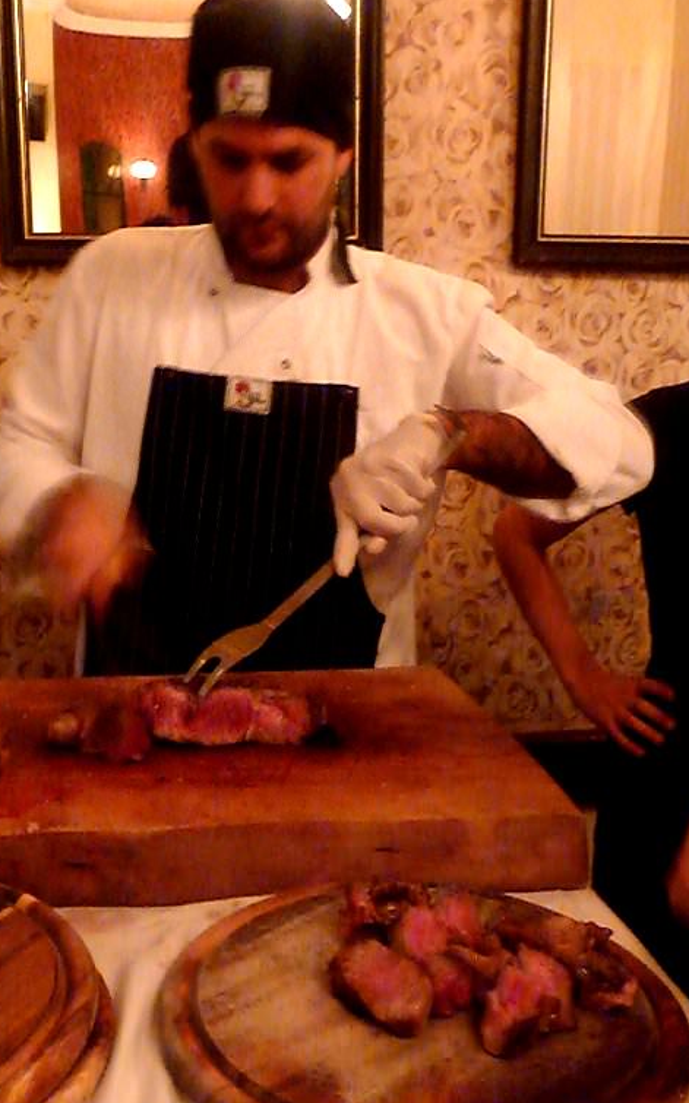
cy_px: 554
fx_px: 1082
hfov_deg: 35.2
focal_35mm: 36
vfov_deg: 54.0
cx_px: 282
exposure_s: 1/4
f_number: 3.3
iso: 800
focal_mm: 4.1
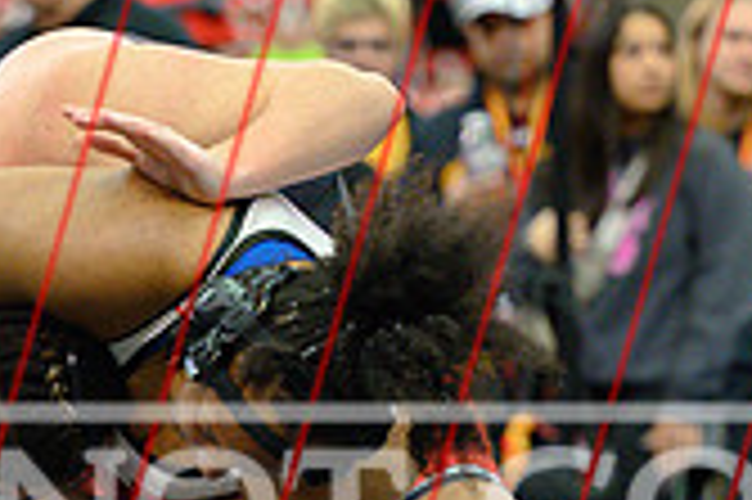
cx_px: 324
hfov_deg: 5.8
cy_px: 538
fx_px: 7408
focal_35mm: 355
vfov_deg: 3.9
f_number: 2.8
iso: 3600
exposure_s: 1/800
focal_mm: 102
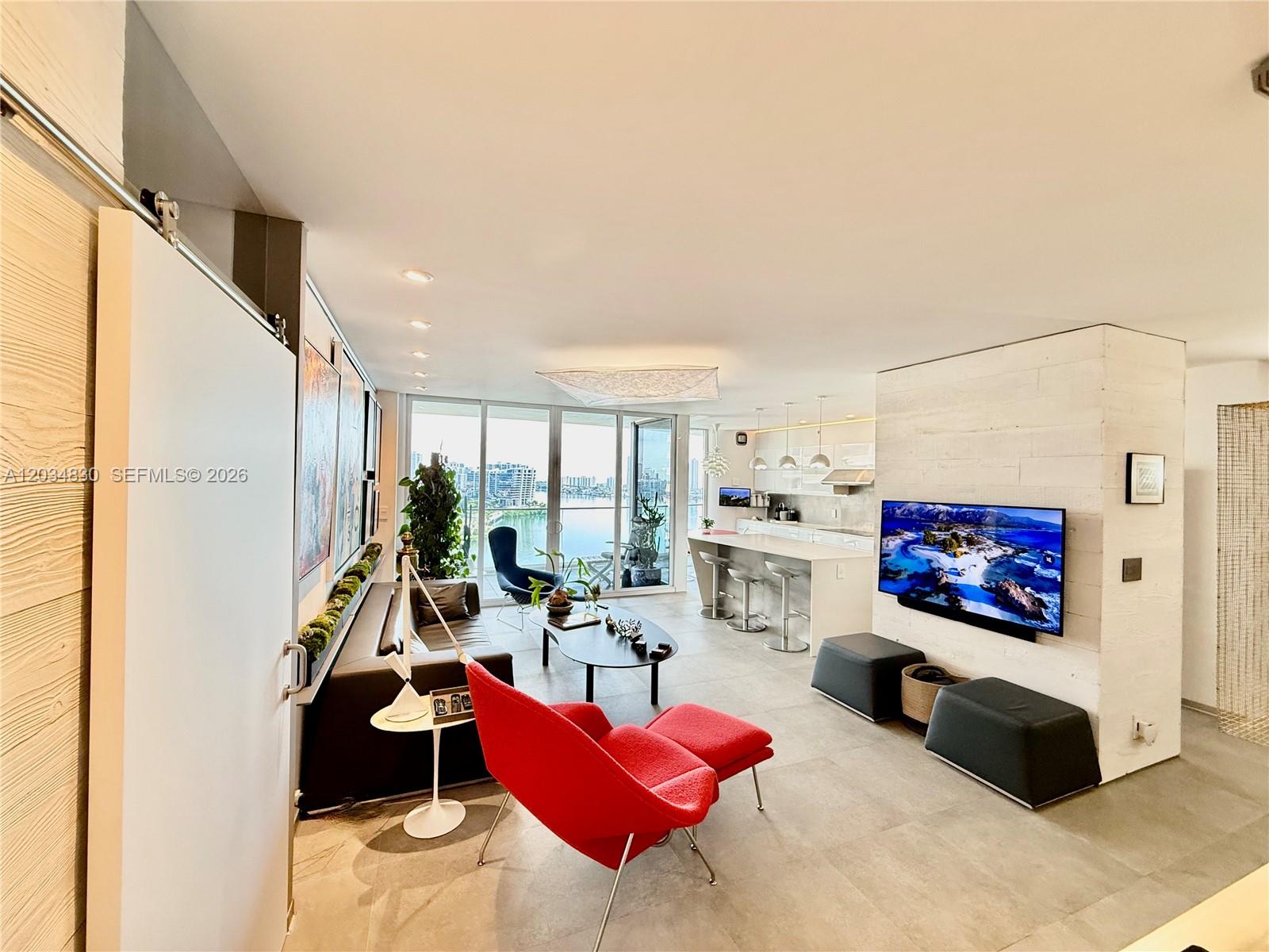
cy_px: 476
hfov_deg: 102.1
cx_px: 634
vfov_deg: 85.7
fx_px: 513
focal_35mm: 14
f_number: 2.2
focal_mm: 2.22
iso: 250
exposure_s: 1/120
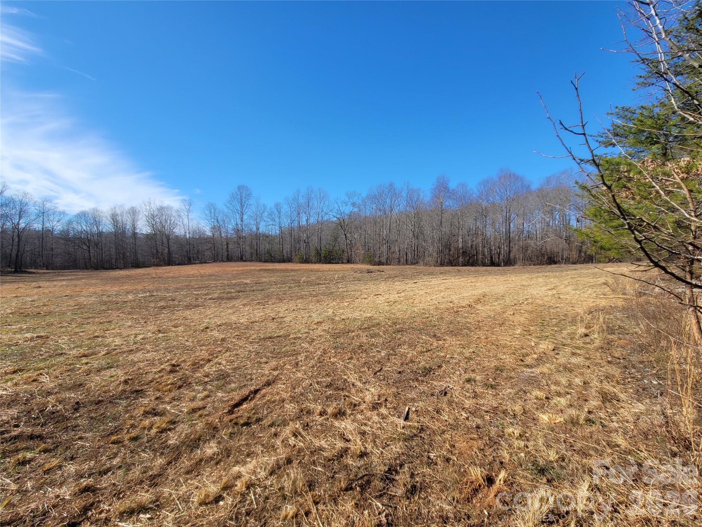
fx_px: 264
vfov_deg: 89.9
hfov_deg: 106.2
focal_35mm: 13
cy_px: 264
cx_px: 351
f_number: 2.2
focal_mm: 2.2
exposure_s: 1/1505
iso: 64
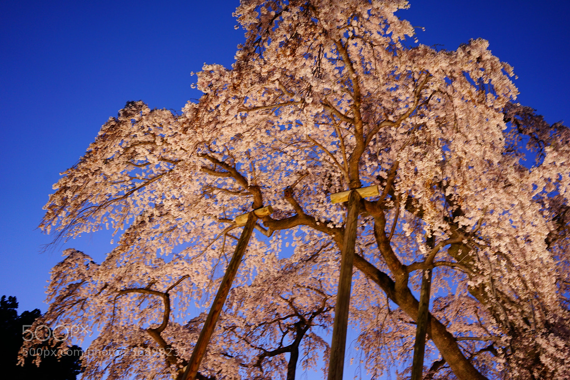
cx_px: 285
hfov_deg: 54.4
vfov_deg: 37.8
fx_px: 554
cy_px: 190
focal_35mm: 35
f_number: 5
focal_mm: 35
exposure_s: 1/10
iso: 400
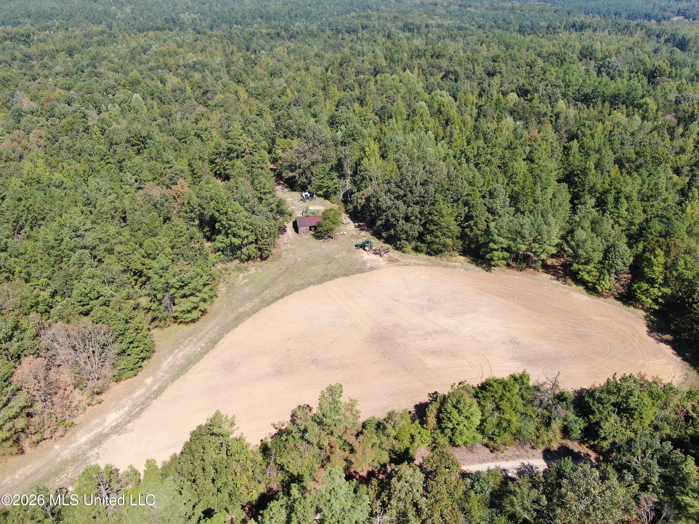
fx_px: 485
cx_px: 350
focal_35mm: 24
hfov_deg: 71.6
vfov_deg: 56.8
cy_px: 262
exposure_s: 1/640
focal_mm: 4.39
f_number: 2.8
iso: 100
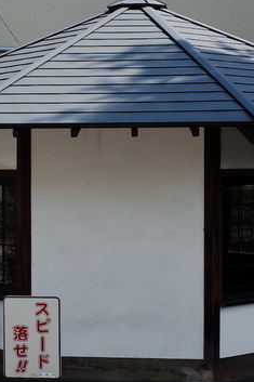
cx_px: 107
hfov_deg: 14.4
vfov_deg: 21.5
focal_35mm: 95
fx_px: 1006
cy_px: 182
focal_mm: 18.3
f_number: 4
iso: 100
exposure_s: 1/1000
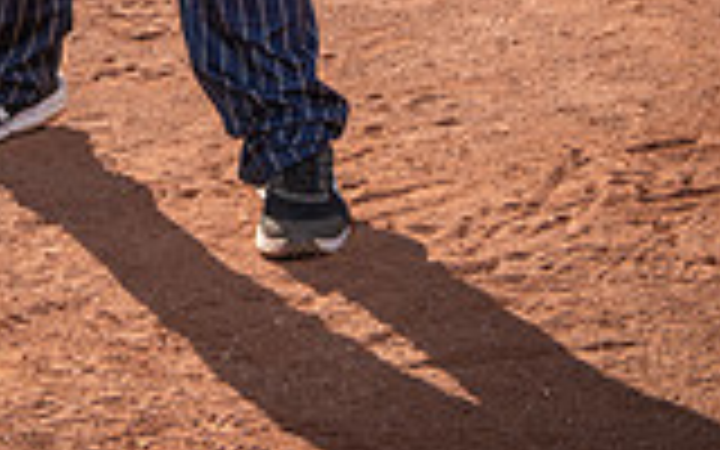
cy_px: -513
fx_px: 2806
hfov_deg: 14.5
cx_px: 76
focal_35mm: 143
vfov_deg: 8.6
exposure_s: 1/250
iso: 200
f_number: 8
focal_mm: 50
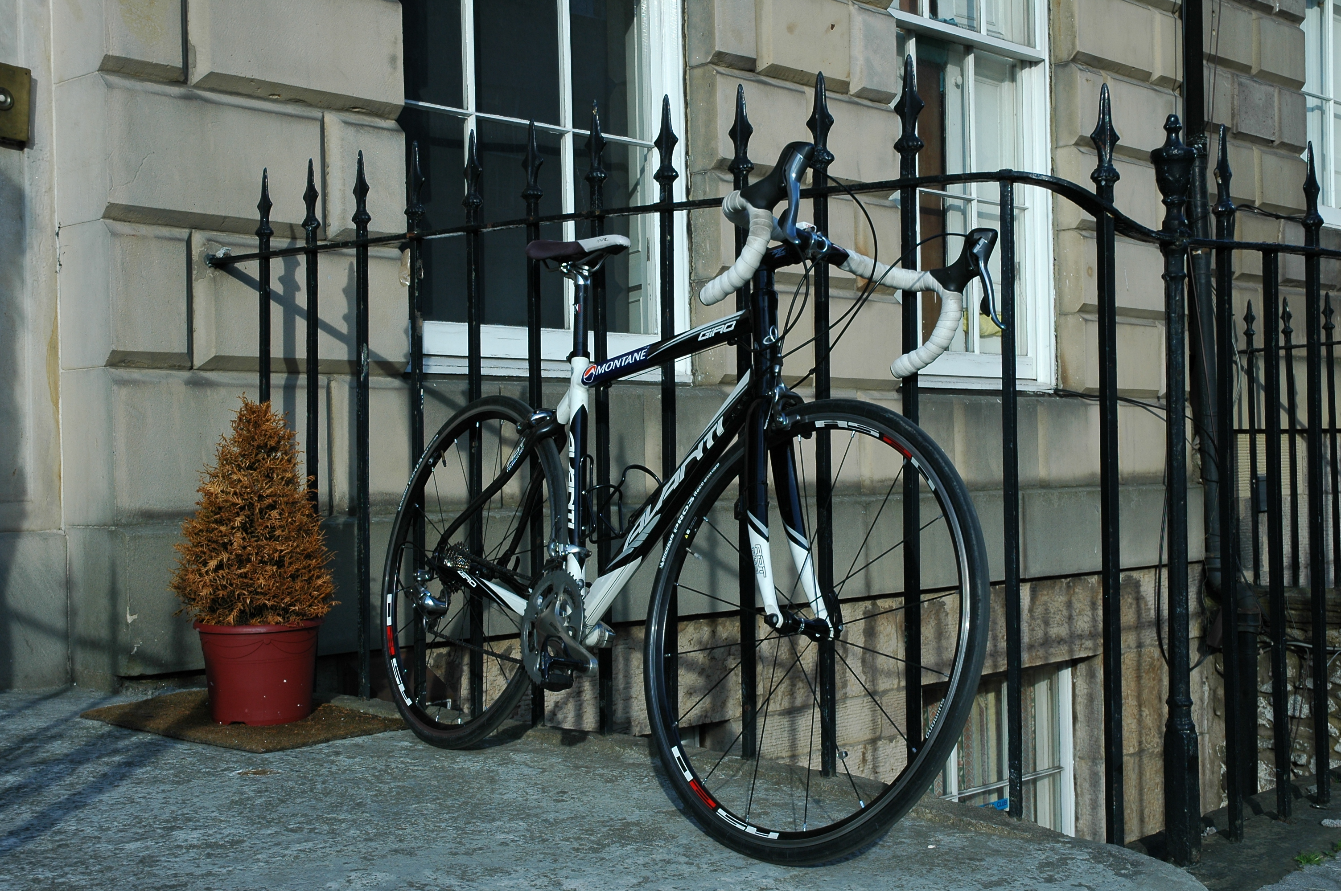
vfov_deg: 26.4
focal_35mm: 51
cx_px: 670
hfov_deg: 38.9
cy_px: 446
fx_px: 1898
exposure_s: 1/125
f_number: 9
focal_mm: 34
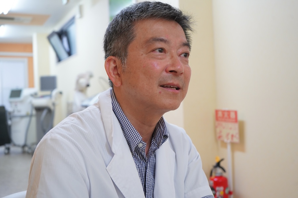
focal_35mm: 42
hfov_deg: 46.4
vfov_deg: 31.9
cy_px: 99
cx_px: 149
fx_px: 348
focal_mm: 42
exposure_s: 1/160
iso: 1600
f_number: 4.5
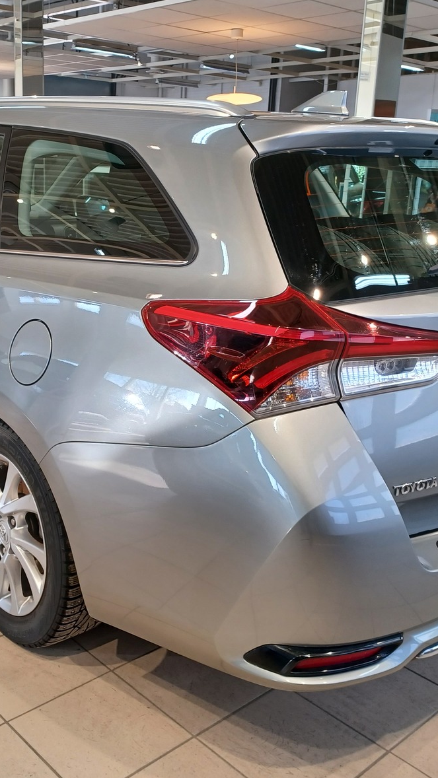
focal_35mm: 37
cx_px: 145
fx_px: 764
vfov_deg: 54.0
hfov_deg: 31.7
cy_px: 386
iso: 80
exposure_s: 1/50
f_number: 1.8
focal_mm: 4.6
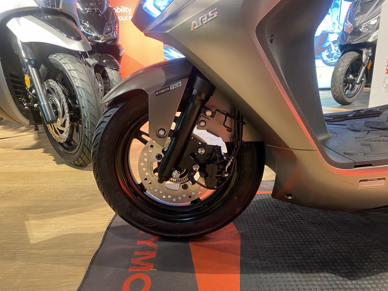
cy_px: 146
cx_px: 194
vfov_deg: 53.1
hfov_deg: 67.3
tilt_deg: -16.2
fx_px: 291
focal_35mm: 26
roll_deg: +1.5
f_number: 1.8
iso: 320
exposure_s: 1/50
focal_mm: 4.25
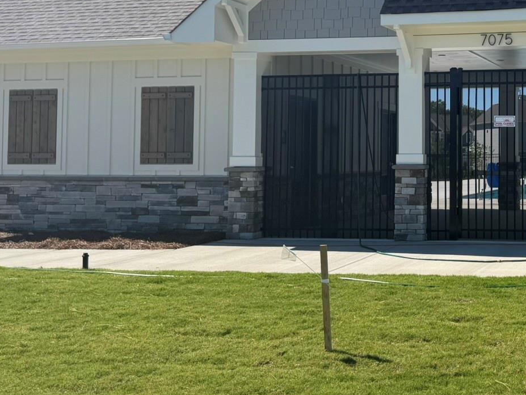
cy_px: 124
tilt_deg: +1.6
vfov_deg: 27.3
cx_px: 513
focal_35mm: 53
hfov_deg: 33.4
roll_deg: +0.0
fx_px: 806
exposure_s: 1/3802
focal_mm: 6.76
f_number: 1.78
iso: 80
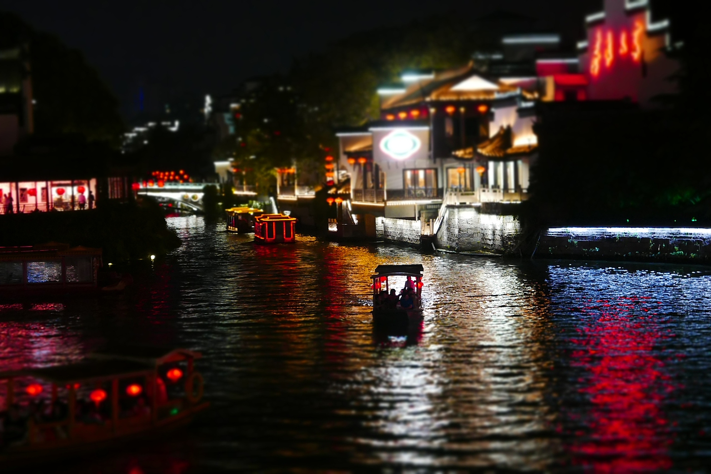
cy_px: 237
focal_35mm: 88
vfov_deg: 15.5
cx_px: 356
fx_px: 1738
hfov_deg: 23.1
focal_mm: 34
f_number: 2.8
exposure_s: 1/40
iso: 1600
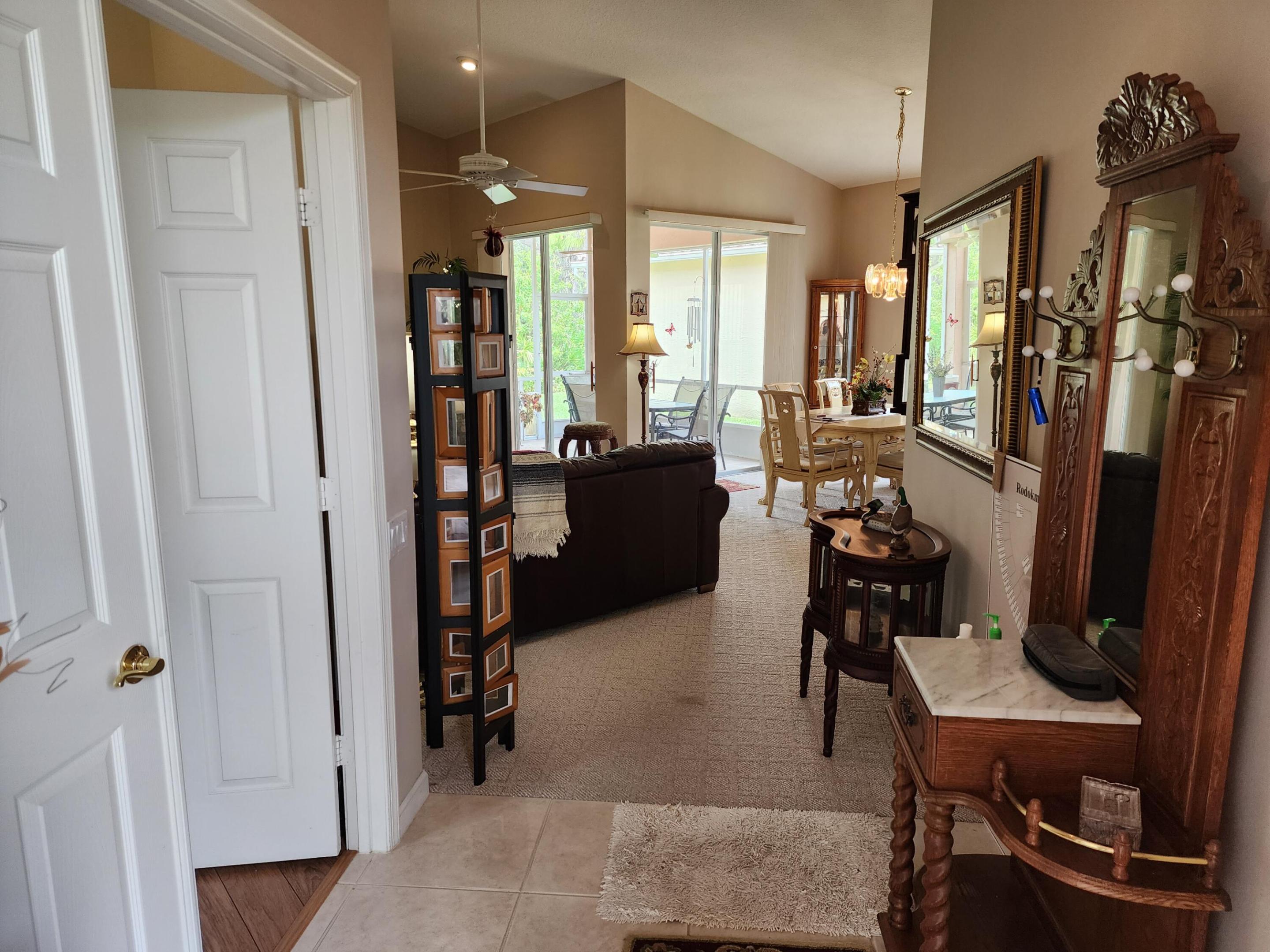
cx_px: 635
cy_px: 476
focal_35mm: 23
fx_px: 844
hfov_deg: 73.9
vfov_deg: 58.9
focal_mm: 6.4
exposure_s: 1/120
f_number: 1.8
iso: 125
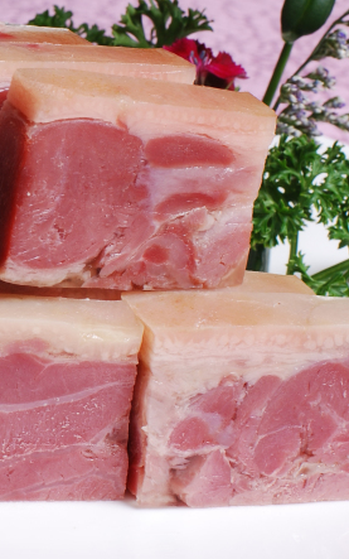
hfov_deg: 7.3
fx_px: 2693
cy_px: 235
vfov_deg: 11.8
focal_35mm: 177
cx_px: -92
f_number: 13
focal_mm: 50
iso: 100
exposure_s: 1/125
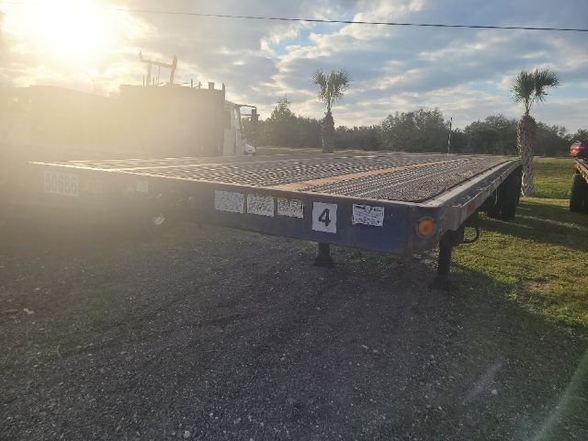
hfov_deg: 67.3
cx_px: 294
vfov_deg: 53.1
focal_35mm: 26
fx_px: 442
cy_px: 220
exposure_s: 1/1521
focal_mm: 5.4
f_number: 1.8
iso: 40
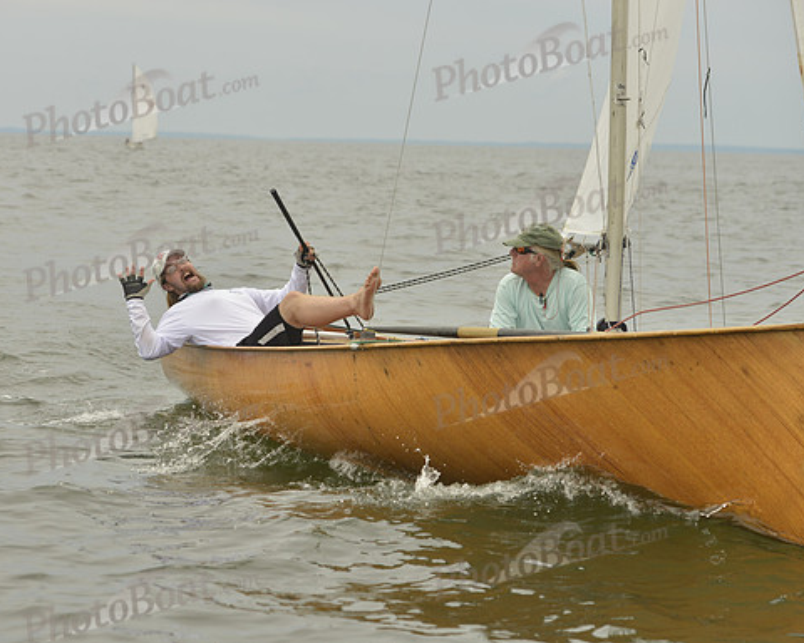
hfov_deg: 20.6
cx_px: 347
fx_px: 2213
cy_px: 322
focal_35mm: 93
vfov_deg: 16.5
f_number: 5.6
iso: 400
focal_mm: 82
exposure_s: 1/2500
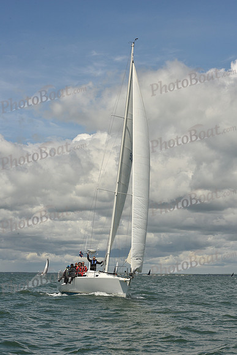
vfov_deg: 28.8
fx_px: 691
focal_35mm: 70
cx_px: 118
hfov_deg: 19.5
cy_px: 178
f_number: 14
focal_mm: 70
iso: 320
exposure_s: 1/800
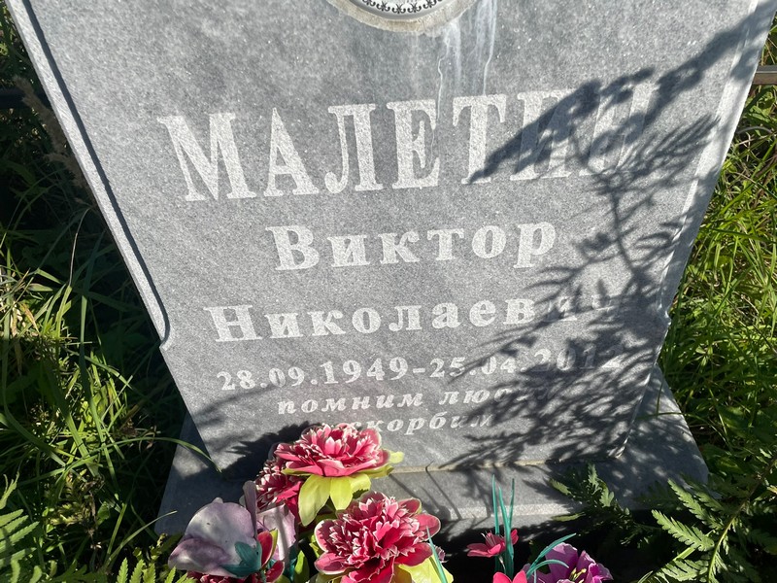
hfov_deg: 67.3
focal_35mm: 26
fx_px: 584
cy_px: 292
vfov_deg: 53.1
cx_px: 388
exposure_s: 1/5051
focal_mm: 4.2
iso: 32
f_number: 1.6
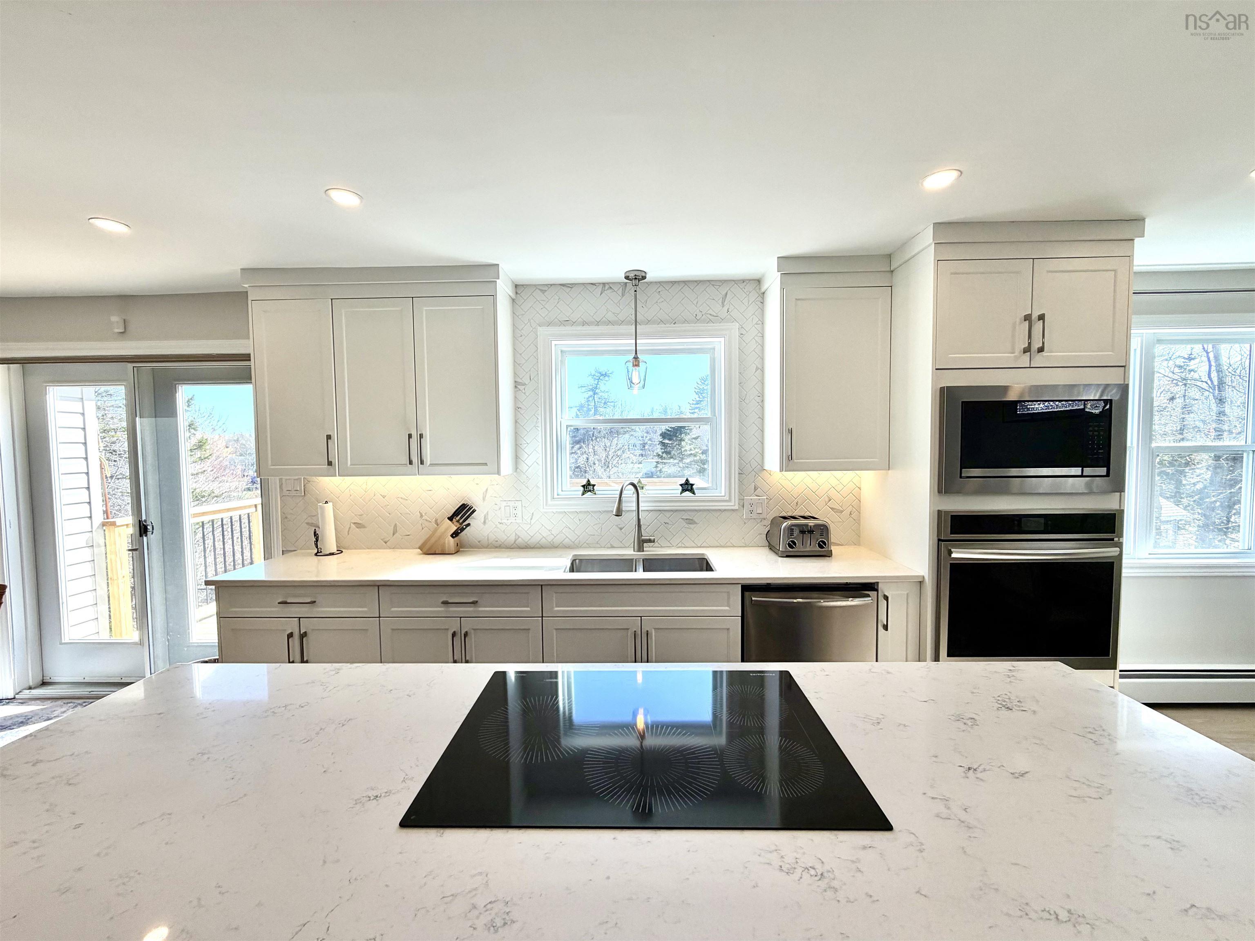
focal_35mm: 14
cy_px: 470
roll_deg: +0.7
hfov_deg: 102.1
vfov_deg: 85.7
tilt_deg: -3.0
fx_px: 508
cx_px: 628
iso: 64
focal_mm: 2.22
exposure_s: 1/195
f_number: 2.2
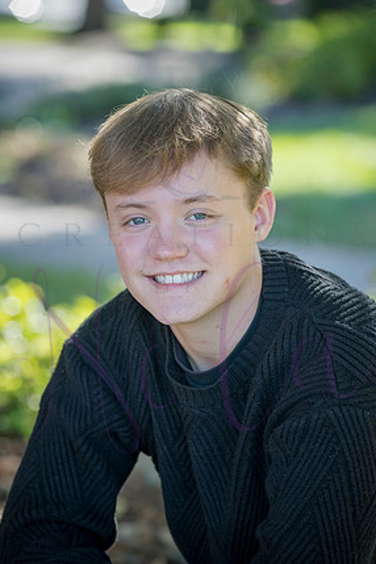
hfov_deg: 9.0
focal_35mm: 152
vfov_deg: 13.5
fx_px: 2381
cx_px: 193
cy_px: 281
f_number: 5
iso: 800
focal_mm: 145
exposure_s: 1/640
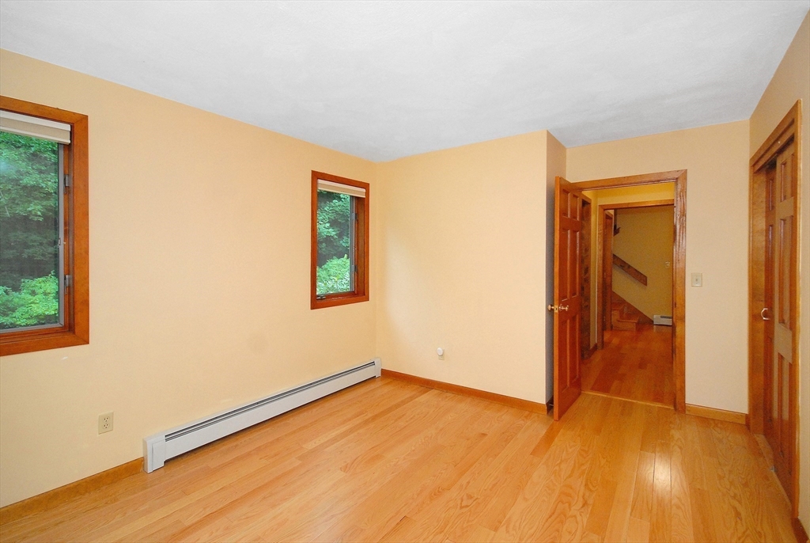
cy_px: 272
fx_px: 338
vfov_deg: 77.5
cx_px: 405
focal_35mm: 15
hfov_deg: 100.3
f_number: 4.5
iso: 800
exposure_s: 1/40
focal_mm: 10
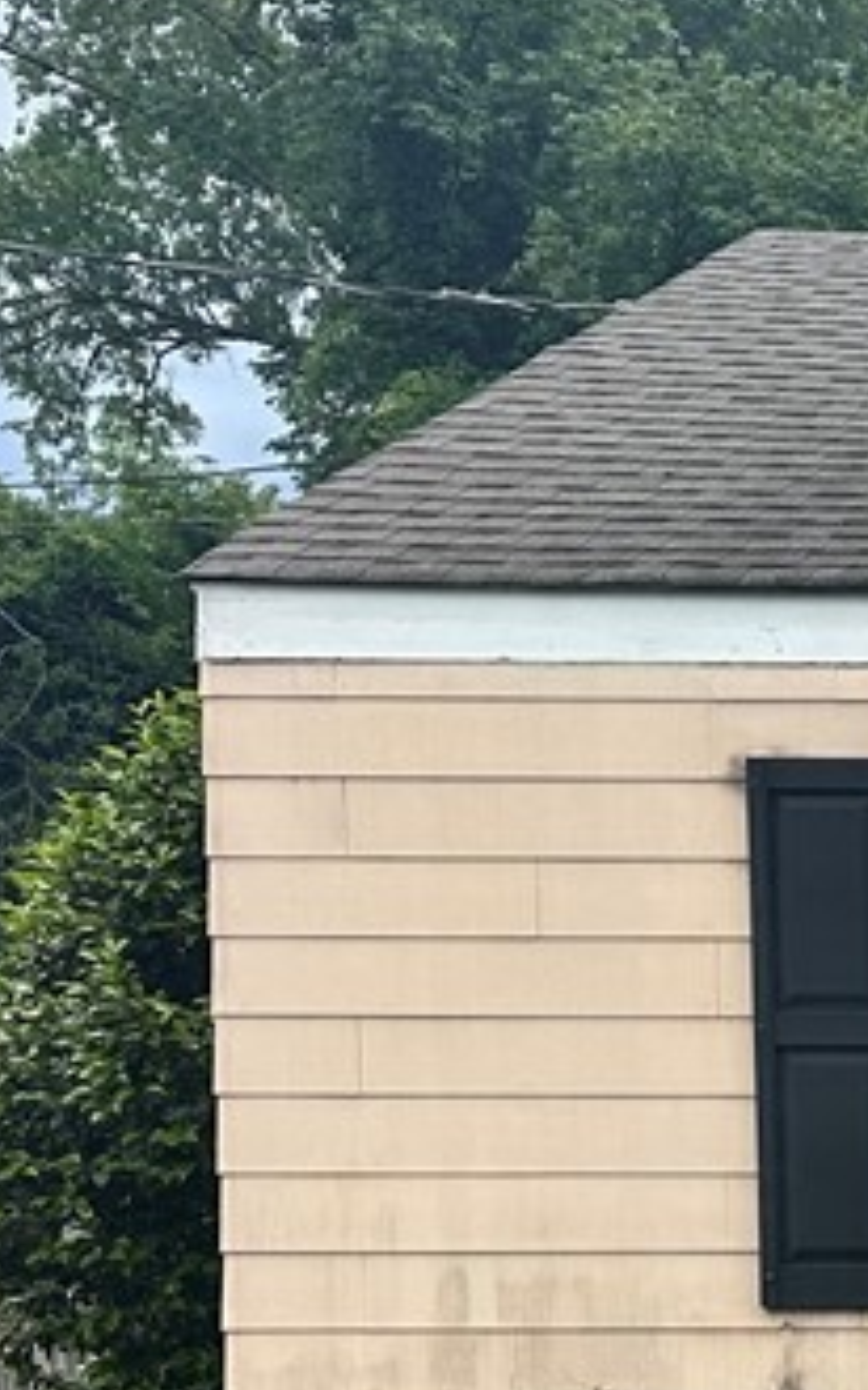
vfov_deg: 25.2
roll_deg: +0.5
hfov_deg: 12.6
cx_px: 2128
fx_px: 2993
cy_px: 1293
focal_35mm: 79
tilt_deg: -3.3
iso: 80
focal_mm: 6.86
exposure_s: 1/1664
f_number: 1.78
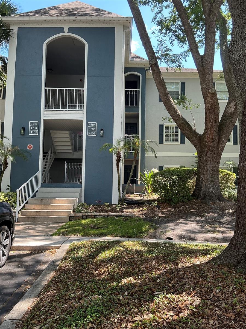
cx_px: 123
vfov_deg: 63.4
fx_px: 265
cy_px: 164
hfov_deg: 49.7
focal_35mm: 28
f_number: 1.8
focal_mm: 3
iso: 25
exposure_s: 1/170
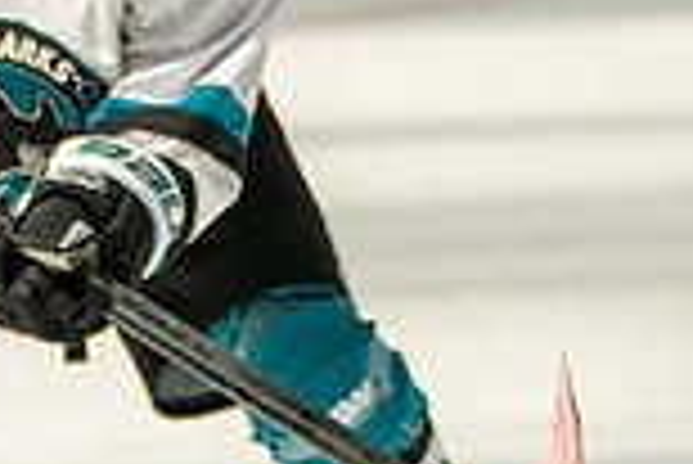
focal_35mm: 1025
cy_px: -202
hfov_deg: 2.0
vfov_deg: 1.3
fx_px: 19749
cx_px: -266
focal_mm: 186
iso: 1600
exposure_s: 1/6400
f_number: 3.2
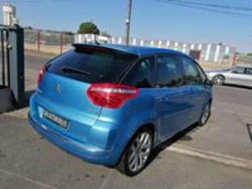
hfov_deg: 65.3
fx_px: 197
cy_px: 94
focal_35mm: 27
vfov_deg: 51.4
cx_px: 126
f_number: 1.8
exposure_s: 1/2857
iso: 50
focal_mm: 4.75
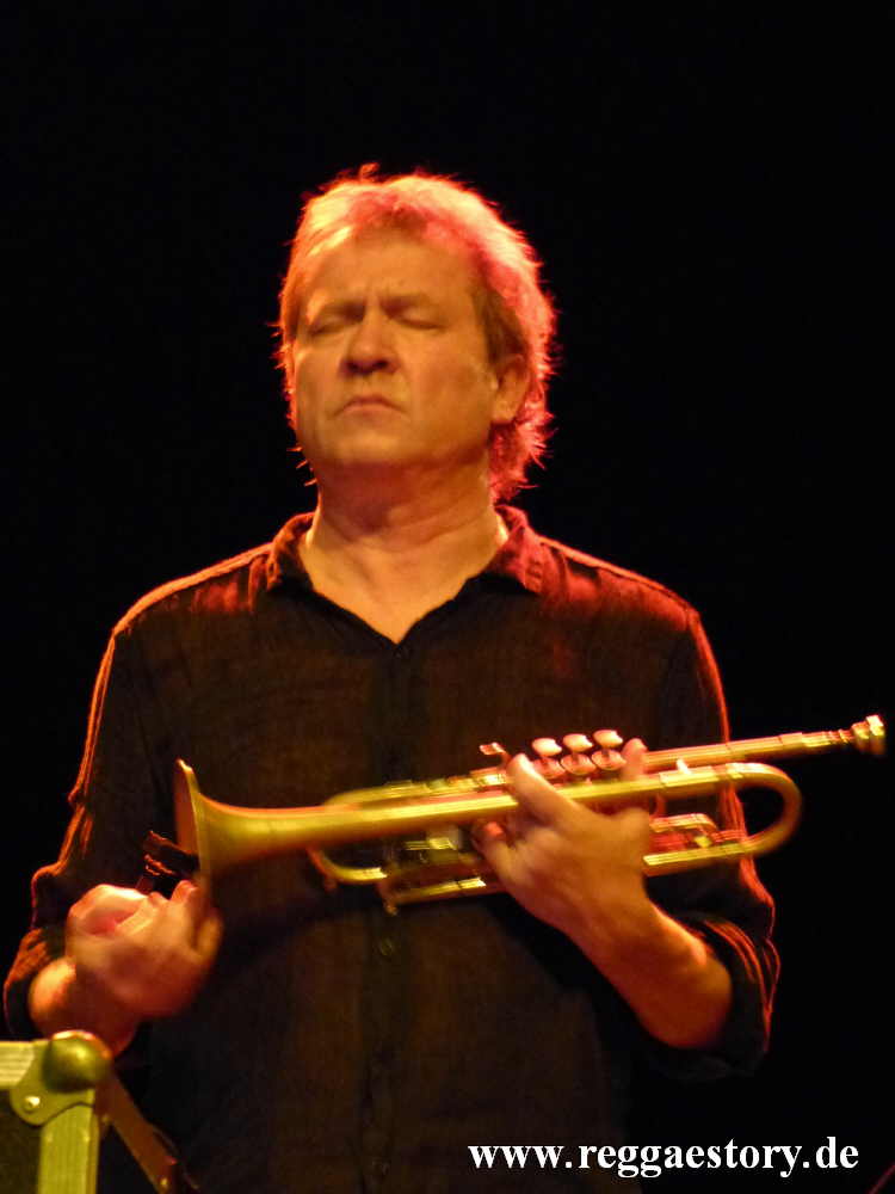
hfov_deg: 8.1
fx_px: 6309
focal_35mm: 183
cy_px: 597
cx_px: 448
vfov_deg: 10.8
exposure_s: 1/10
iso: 1600
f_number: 2.8
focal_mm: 33
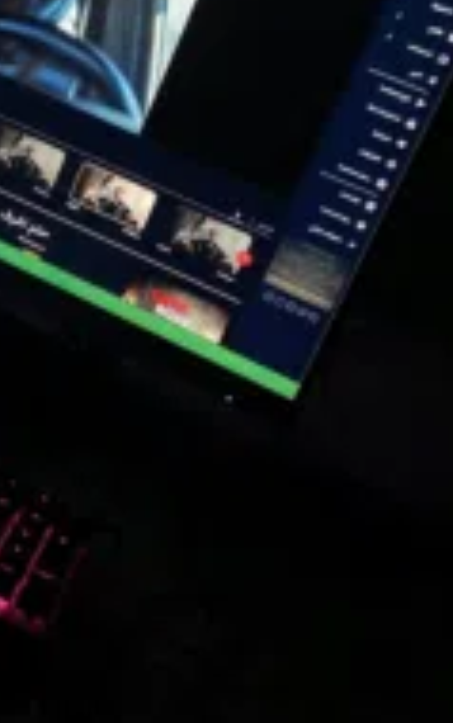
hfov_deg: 21.7
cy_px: 183
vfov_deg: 34.4
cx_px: 8
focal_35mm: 58
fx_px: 1144
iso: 160
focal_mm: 4.25
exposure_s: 1/59
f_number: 1.8
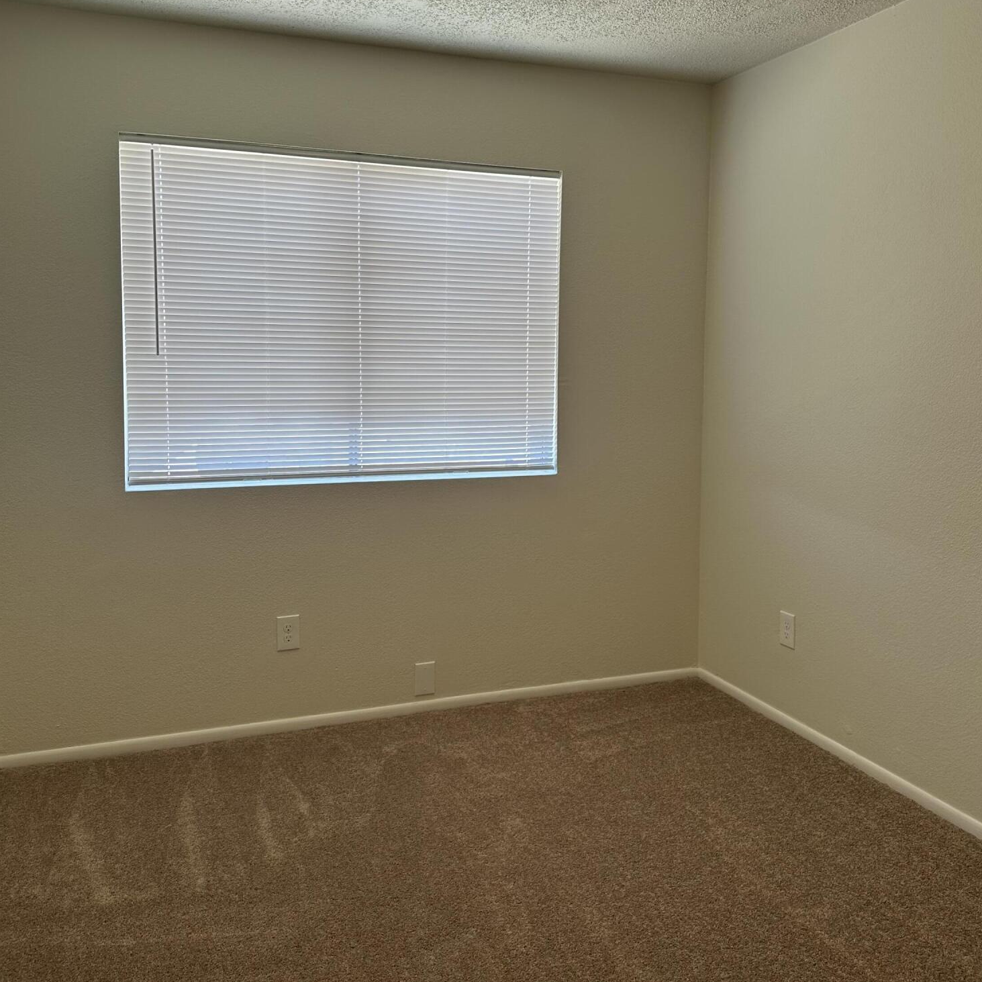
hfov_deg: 55.6
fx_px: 931
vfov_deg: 55.6
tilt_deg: -3.6
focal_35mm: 29
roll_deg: -0.9
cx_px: 490
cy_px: 449
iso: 64
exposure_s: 1/185
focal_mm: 6.86
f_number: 1.78
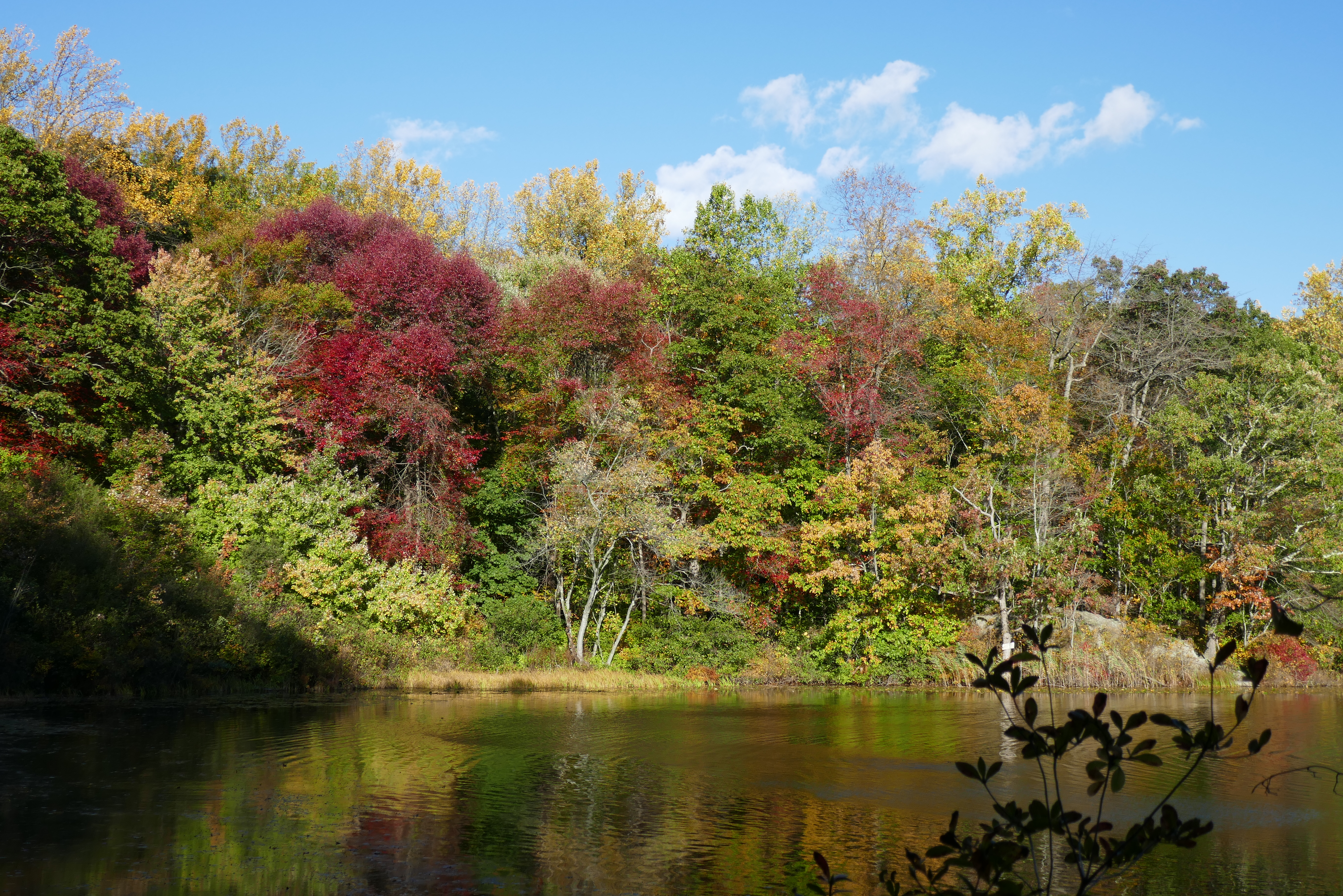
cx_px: 672
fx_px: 1455
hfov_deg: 49.6
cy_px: 448
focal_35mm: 39
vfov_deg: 34.2
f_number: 3.7
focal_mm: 14.3
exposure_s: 1/640
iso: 125
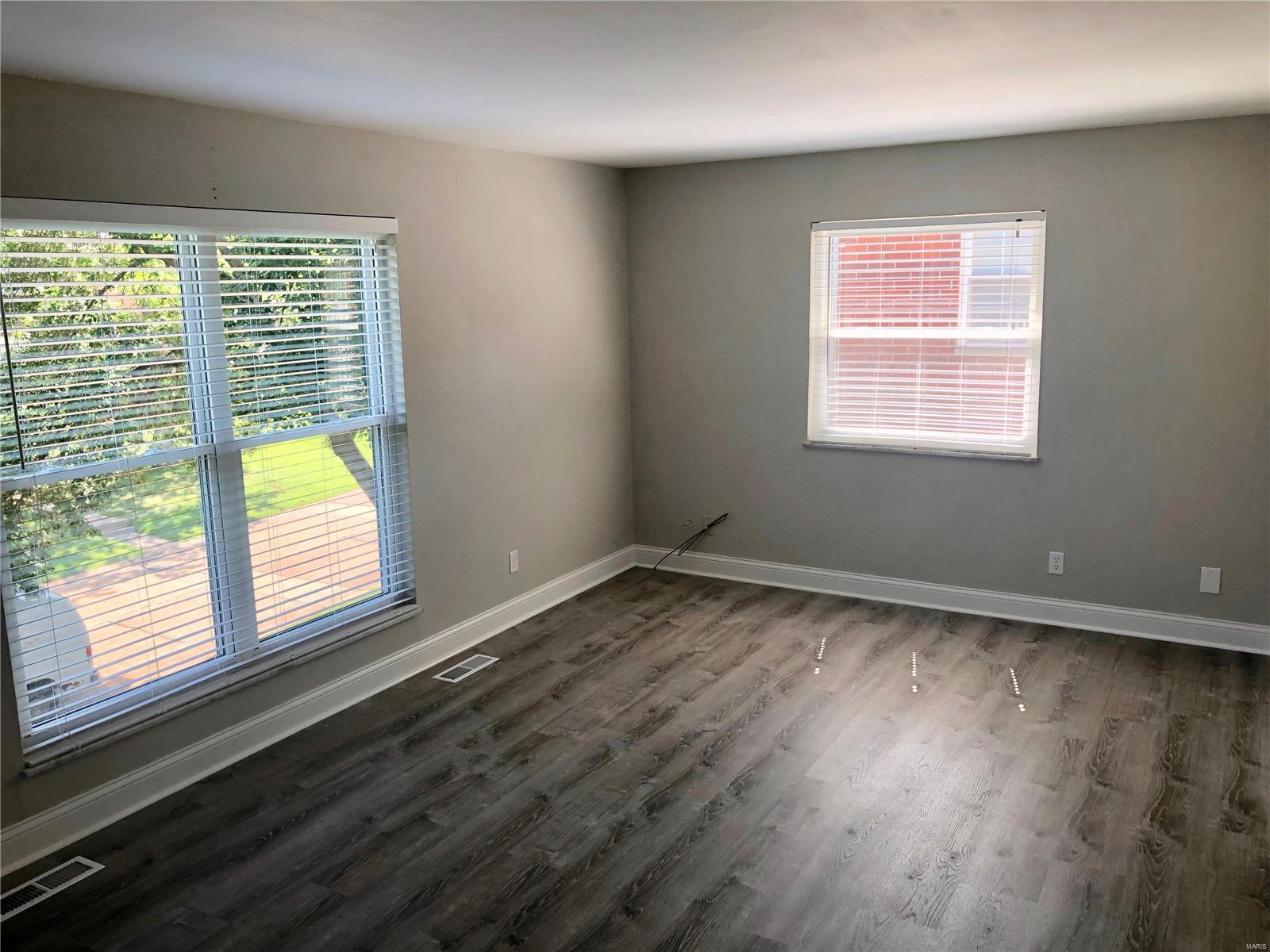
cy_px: 476
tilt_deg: -10.6
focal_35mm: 28
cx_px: 635
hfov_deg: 63.4
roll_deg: +1.0
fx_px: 1027
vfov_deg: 49.7
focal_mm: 4
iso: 40
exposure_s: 1/120
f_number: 1.8
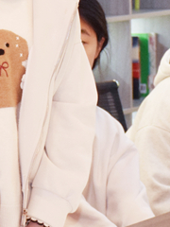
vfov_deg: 8.2
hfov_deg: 6.2
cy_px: 32
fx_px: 1572
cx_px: -15
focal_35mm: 240
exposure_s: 1/125
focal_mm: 50
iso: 1250
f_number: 7.1
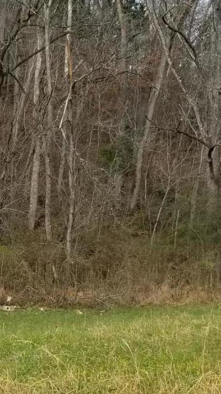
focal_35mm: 92
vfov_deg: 23.2
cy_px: 215
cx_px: -50
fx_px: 959
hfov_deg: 12.8
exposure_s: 1/1584
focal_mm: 4.25
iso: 50
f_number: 1.7
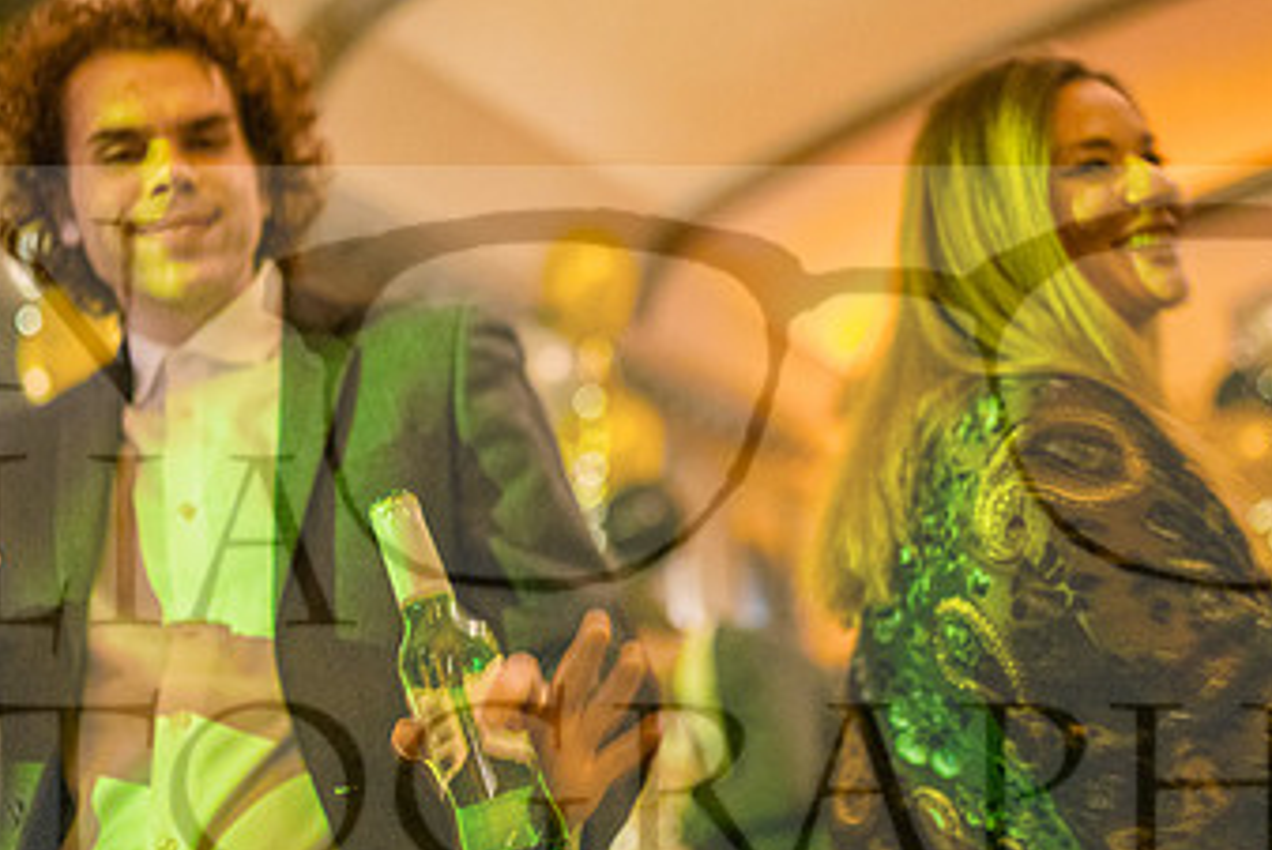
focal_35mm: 60
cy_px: 333
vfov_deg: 22.6
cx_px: 455
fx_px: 2122
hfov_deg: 33.2
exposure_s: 1/50
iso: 6400
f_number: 1.4
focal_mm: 35
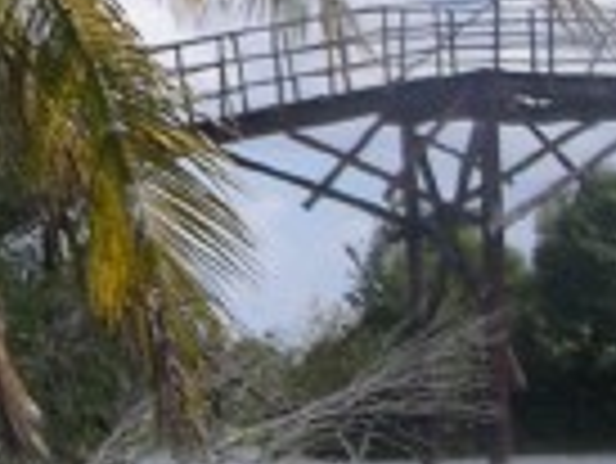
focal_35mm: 261
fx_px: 4649
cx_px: -9
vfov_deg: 5.7
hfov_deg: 7.5
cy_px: 212
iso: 50
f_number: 6.3
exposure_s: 1/226
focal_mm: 8.9
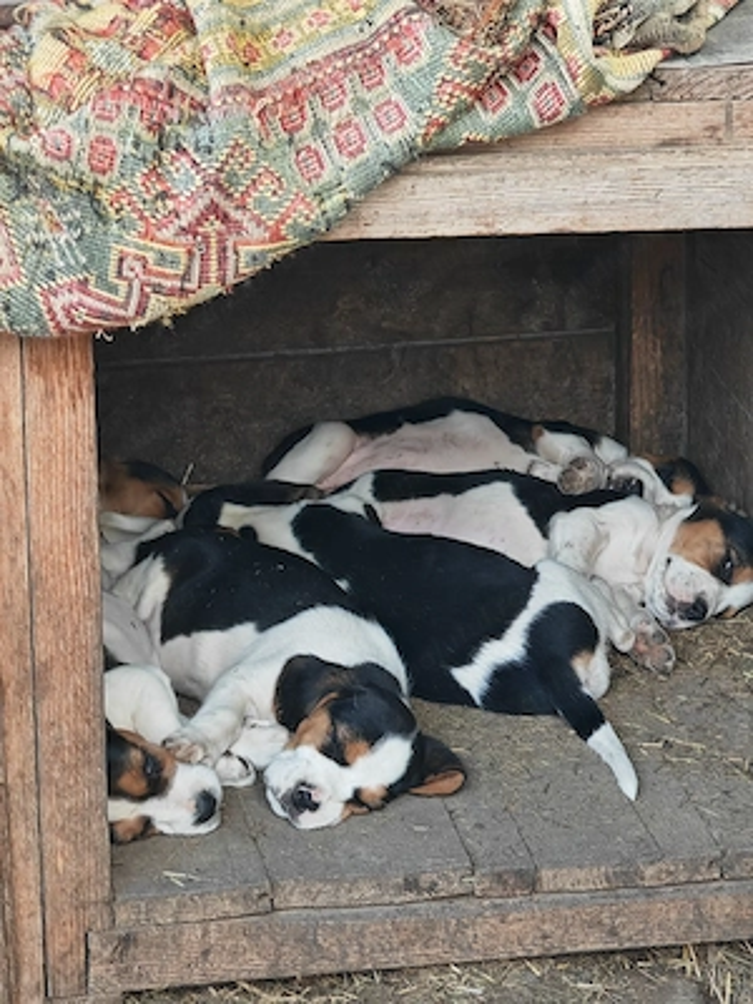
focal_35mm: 155
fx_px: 4496
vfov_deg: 12.7
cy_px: 502
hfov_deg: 9.6
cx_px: 376
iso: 160
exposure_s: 1/50
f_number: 3
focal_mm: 14.92
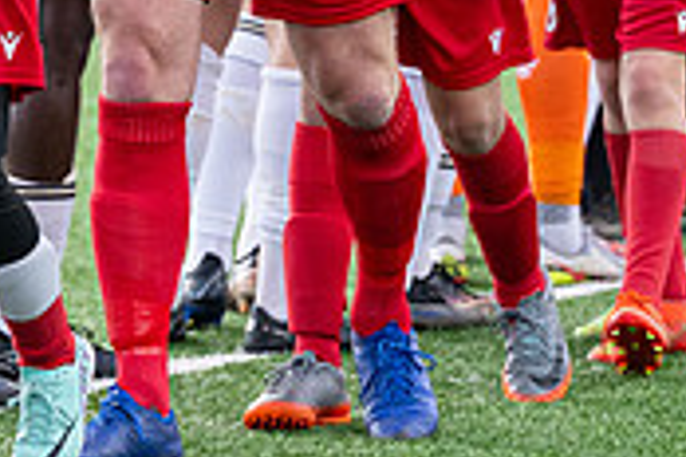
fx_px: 8231
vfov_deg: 3.2
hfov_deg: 4.7
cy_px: -153
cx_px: -264
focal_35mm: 432
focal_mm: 104
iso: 800
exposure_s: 1/1600
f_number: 4
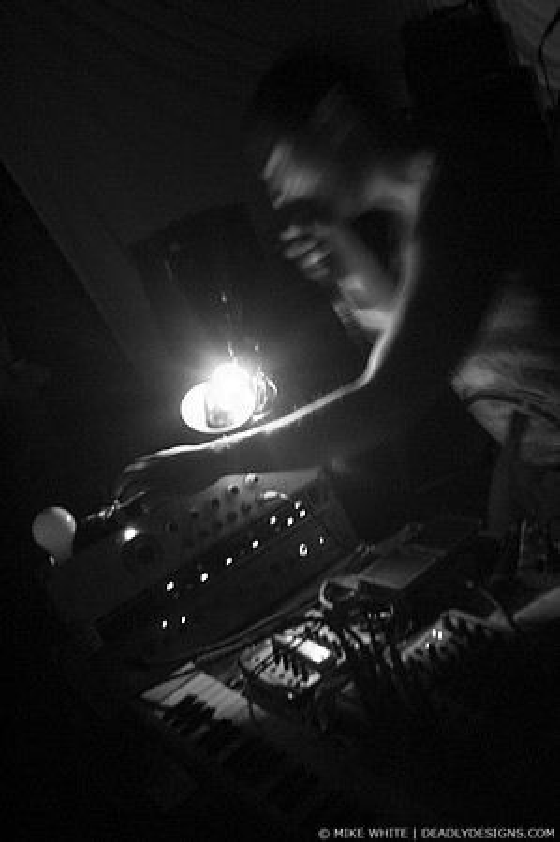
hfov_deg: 43.5
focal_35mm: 30
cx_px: 280
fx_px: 702
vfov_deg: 62.0
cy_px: 421
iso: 800
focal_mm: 20
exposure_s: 1/13
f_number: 3.2
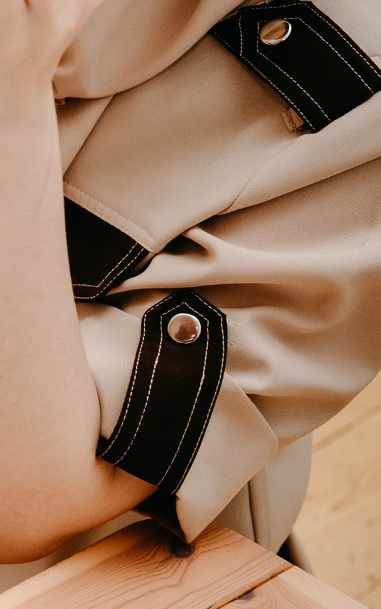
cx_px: -638
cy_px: 129
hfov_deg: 9.1
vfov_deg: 16.6
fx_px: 2076
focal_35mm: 125
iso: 200
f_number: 3.5
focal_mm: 36
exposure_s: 1/160
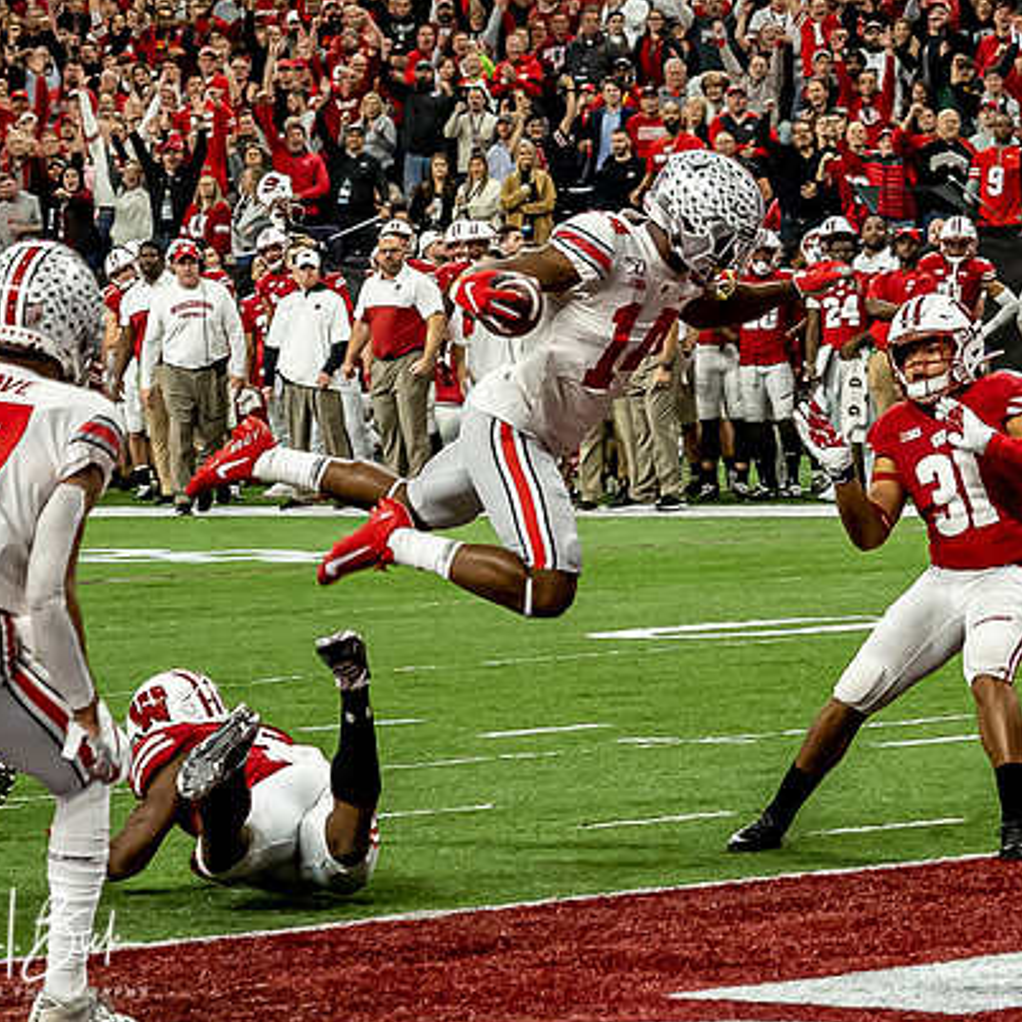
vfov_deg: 7.2
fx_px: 8083
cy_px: 393
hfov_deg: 7.2
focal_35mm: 242
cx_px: 508
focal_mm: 43
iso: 1600
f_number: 2.8
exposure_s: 1/1000
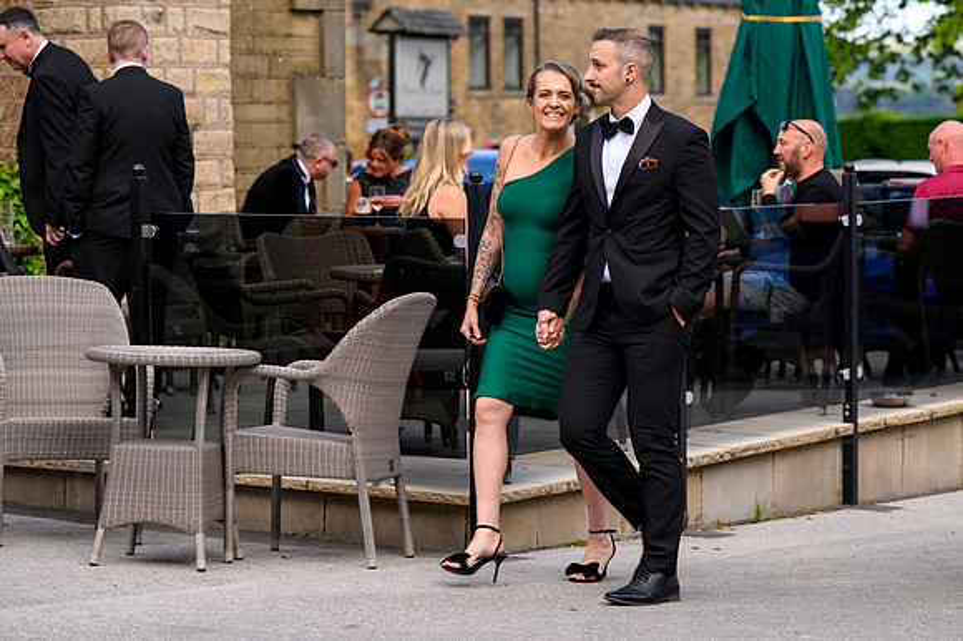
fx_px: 3181
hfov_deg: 17.2
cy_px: 273
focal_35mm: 119
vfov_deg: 11.5
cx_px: 549
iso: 100
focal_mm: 101
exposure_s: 1/200
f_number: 4
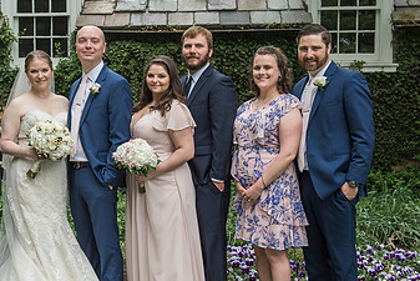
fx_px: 782
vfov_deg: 20.3
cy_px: 139
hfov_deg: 29.4
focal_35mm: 67
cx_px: 88
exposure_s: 1/160
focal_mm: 38
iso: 400
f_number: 5.6
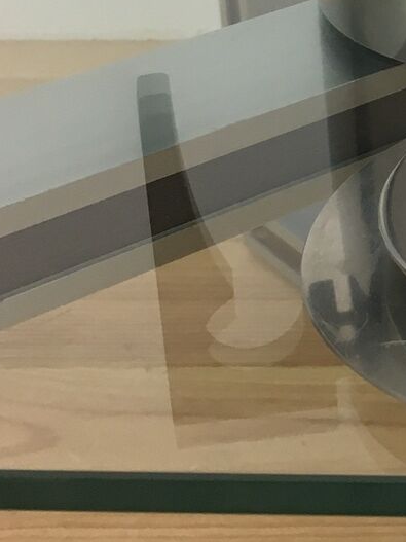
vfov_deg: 17.1
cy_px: -115
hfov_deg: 12.4
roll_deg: -0.6
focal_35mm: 110
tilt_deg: -19.3
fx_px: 1721
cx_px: 705
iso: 32
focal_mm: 4.15
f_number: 2.2
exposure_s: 1/33
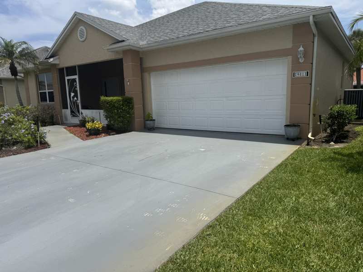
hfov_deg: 71.6
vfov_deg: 56.8
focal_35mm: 24
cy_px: 136
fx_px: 252
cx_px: 182
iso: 80
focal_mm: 6.76
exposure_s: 1/9009
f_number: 1.78
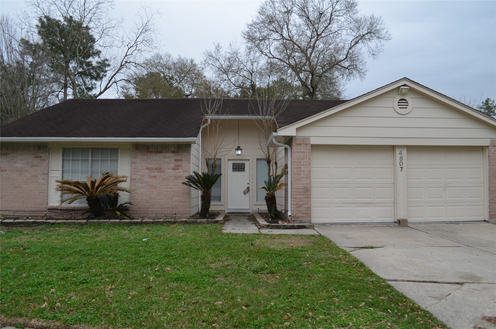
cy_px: 164
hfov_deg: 67.5
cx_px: 248
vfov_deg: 47.7
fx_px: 371
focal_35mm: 27
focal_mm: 18
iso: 200
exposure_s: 1/160
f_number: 6.3
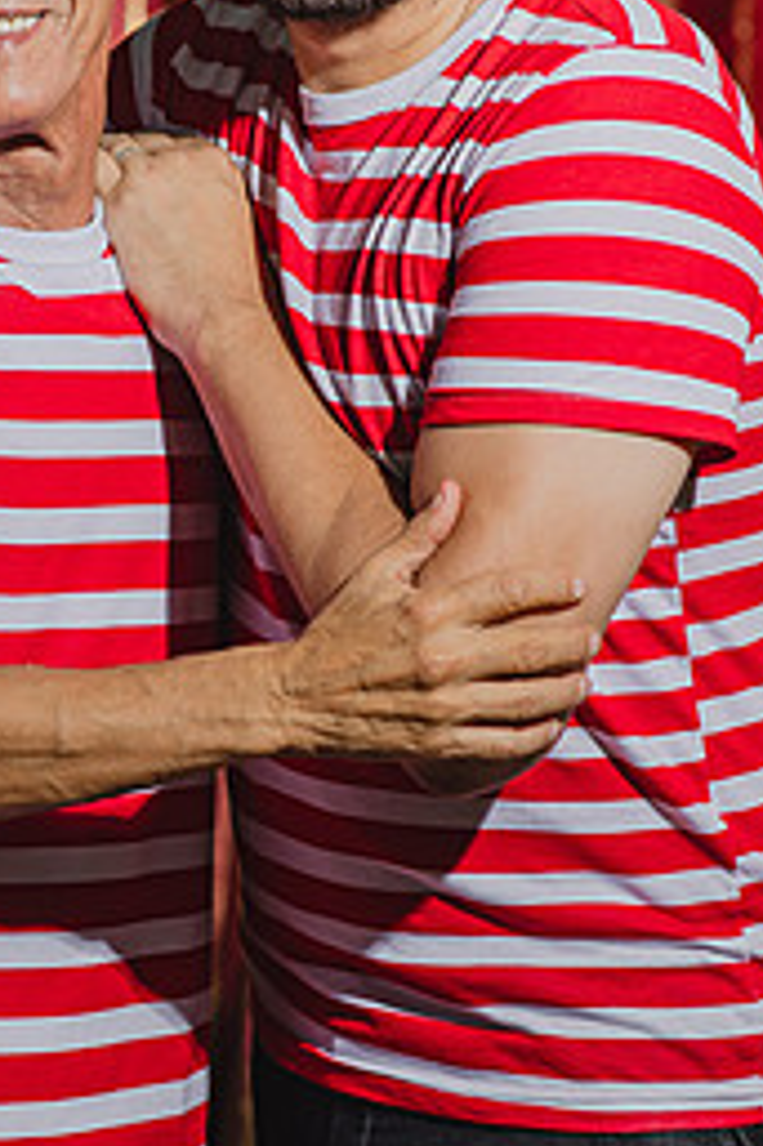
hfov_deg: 9.2
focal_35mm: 149
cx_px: 176
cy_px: 441
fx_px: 4743
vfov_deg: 13.8
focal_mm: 85
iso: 125
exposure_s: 1/200
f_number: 2.5
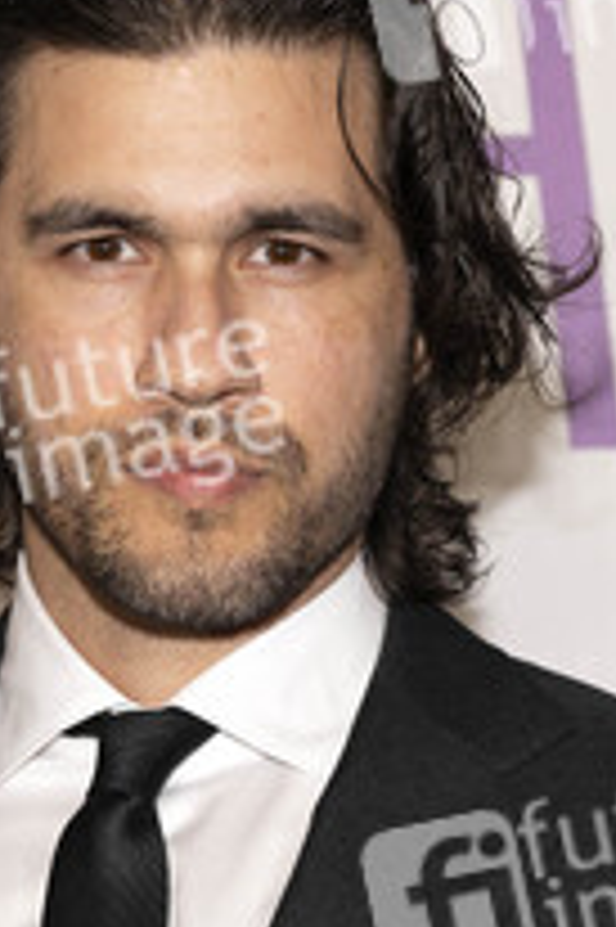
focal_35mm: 233
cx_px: 184
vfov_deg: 8.8
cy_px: 652
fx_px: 5990
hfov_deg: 5.9
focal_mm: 120
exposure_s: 1/200
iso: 800
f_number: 6.3
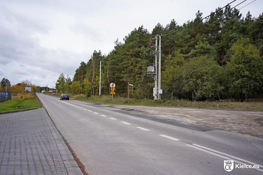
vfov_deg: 46.4
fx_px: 205
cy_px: 88
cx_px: 132
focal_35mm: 28
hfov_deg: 65.5
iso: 100
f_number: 2.8
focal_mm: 28
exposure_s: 1/1000
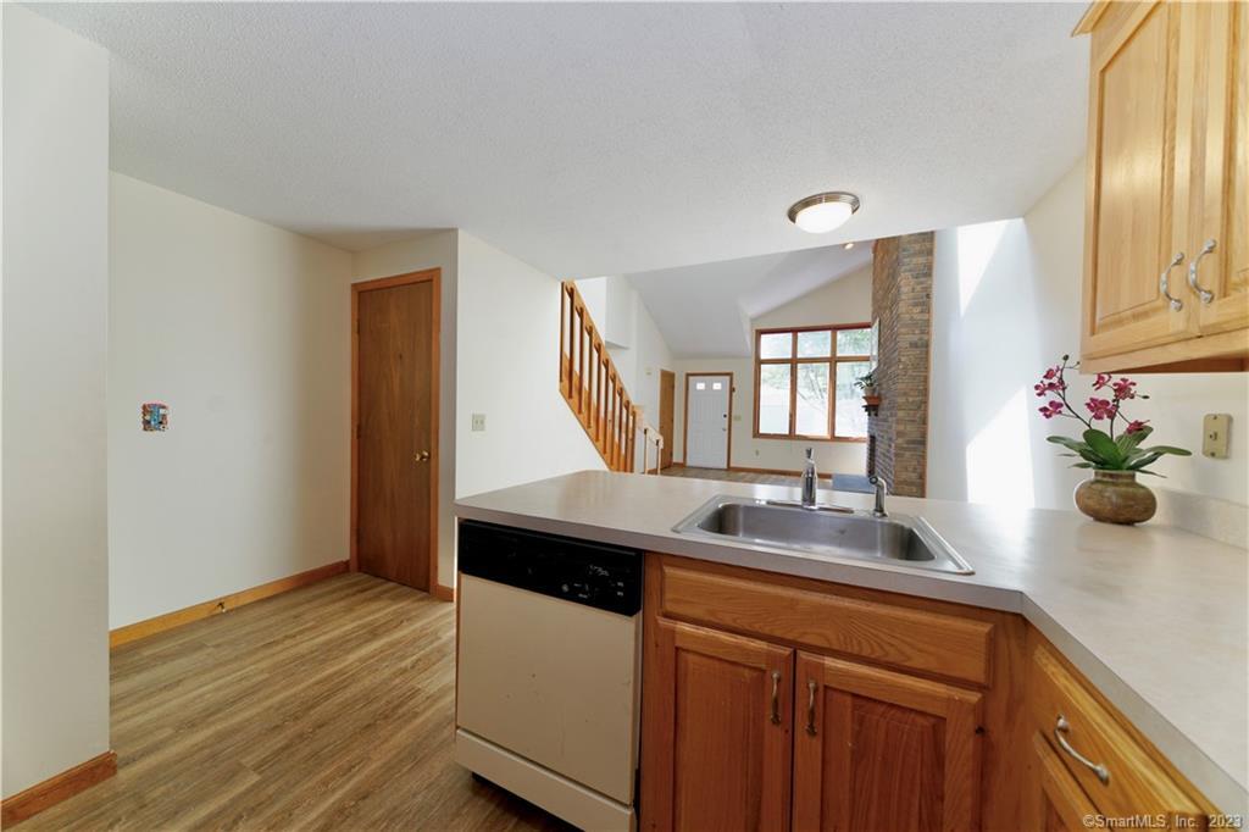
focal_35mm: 12
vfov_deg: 90.0
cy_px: 416
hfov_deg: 112.6
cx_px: 624
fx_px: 416
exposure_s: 1/30
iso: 400
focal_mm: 12
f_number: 5.6
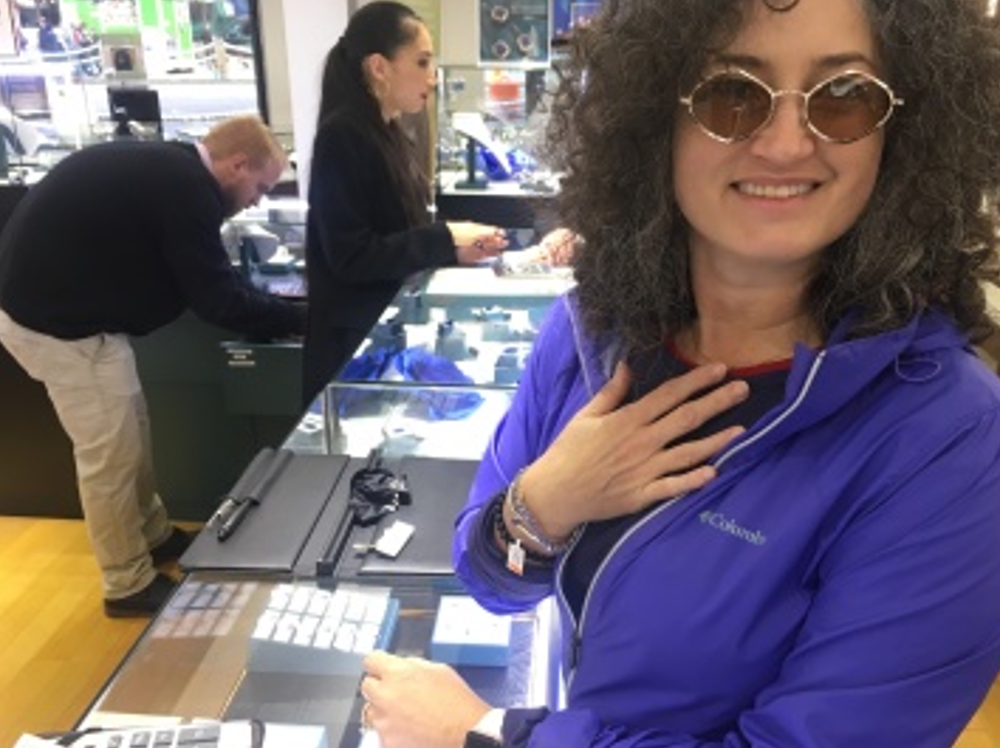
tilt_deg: -21.1
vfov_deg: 46.7
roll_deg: -0.1
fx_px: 866
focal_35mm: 30
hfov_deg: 60.0
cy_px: 367
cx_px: 511
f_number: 2.2
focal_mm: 4.15
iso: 64
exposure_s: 1/30
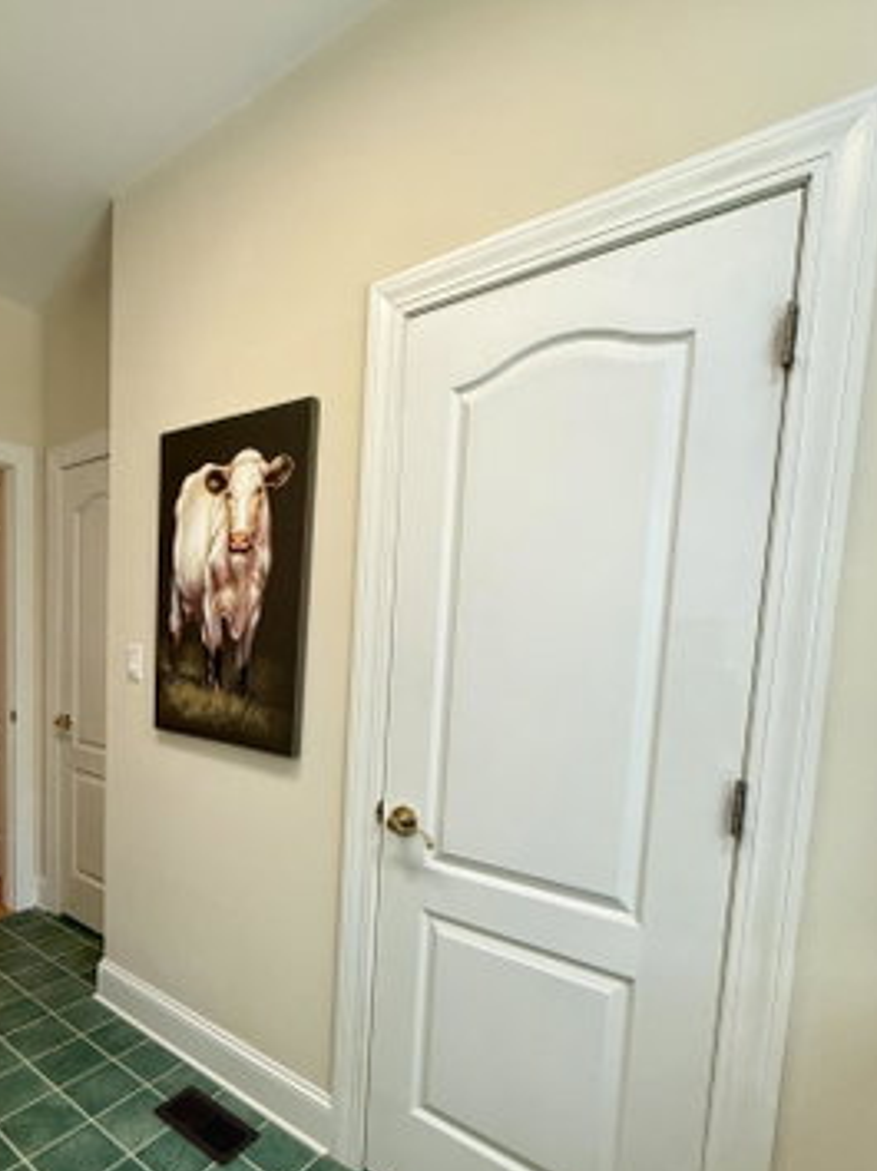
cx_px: 331
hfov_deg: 67.6
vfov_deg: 83.5
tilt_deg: -5.4
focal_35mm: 19
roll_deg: -4.0
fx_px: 643
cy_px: 711
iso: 200
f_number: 2.2
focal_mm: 2.22
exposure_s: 1/120
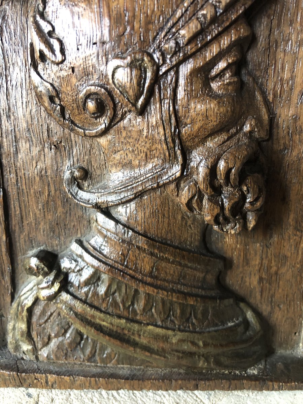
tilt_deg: -21.4
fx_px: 327
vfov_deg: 63.4
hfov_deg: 49.7
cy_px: 202
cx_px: 152
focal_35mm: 28
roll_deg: -0.1
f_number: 1.8
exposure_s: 1/6
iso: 100
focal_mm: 4
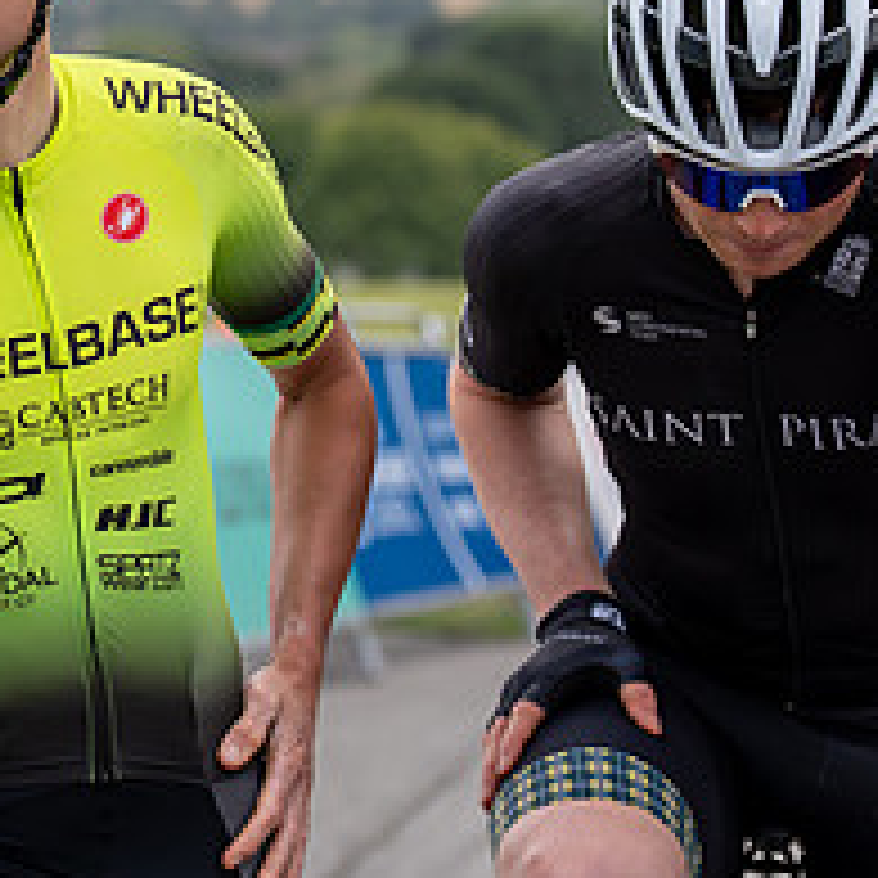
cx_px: 157
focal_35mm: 184
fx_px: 5280
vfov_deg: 9.5
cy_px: 83
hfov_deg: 9.5
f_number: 3.5
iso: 100
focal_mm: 70
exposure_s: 1/800
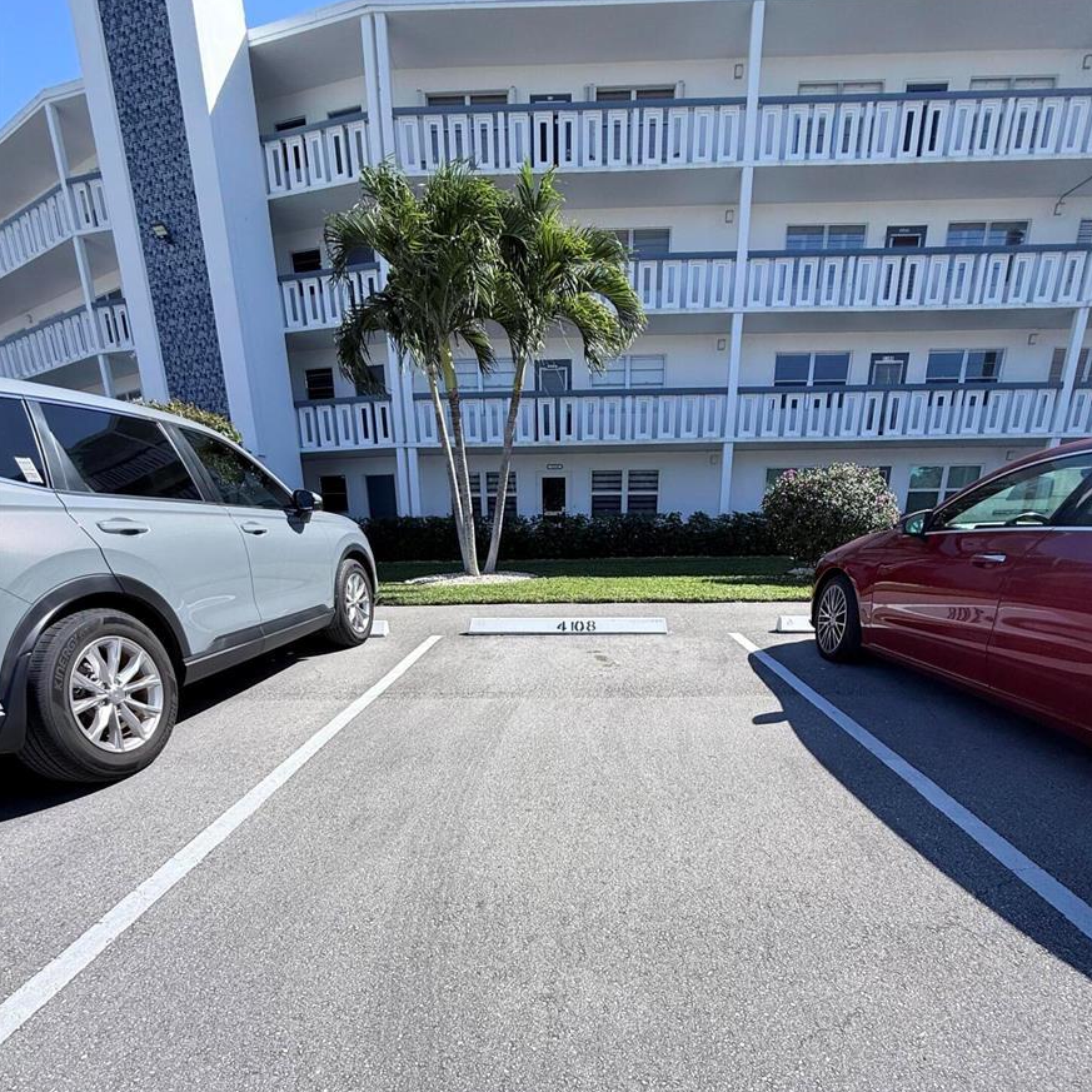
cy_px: 718
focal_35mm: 17
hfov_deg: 84.0
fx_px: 607
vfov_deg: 81.5
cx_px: 558
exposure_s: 1/1901
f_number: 2.2
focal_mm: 2.22
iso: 50
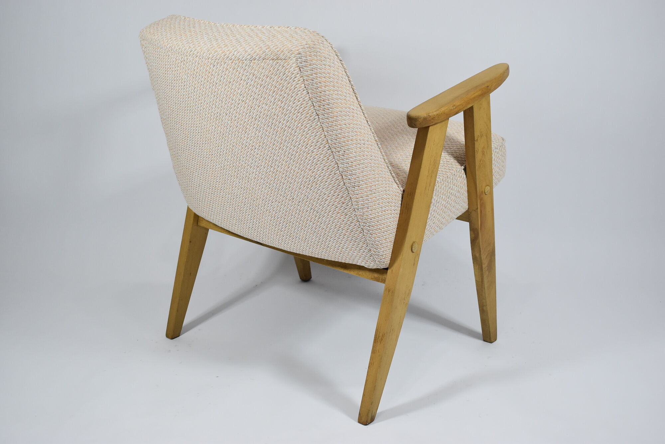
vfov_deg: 28.1
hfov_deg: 41.1
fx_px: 887
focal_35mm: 48
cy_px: 222
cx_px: 332
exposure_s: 1/125
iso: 800
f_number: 4.5
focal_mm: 32
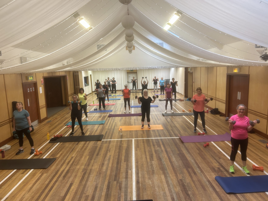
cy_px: 100
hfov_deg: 67.3
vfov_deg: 53.1
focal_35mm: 26
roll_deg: +1.7
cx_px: 134
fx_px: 201
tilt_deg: -8.8
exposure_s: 1/100
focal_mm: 5.7
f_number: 1.5
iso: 125
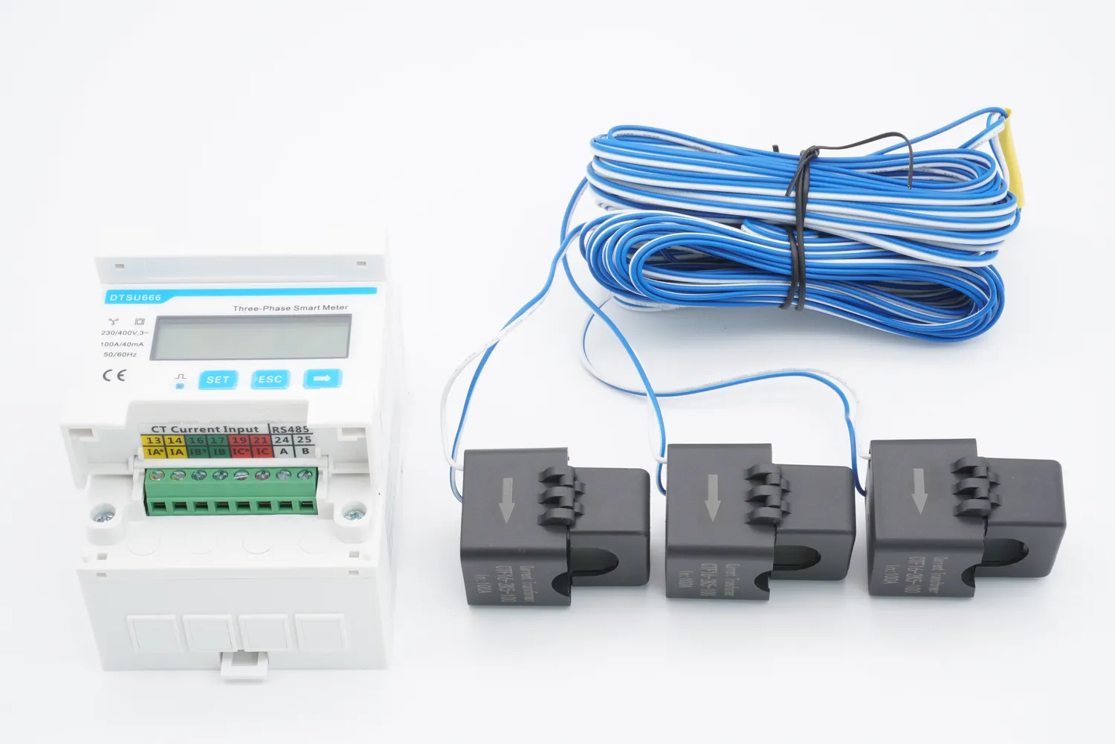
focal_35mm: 75
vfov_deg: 18.2
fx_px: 2323
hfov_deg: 27.0
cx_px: 558
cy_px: 372
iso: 100
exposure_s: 1/4
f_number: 20
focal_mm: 50
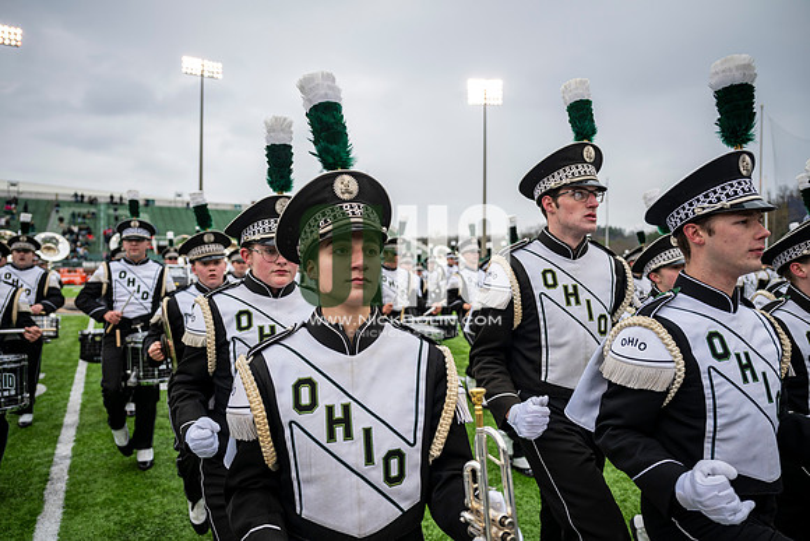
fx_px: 540
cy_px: 270
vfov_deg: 53.2
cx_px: 405
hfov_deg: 73.7
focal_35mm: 24
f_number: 2.8
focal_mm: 24
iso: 100
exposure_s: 1/500
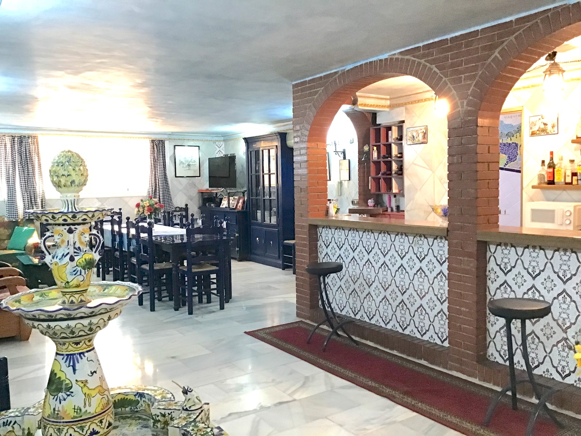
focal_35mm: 31
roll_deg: +1.1
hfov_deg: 58.4
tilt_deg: -3.8
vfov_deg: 45.4
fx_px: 520
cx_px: 290
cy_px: 218
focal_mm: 3.3
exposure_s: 1/33
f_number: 2.4
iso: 200
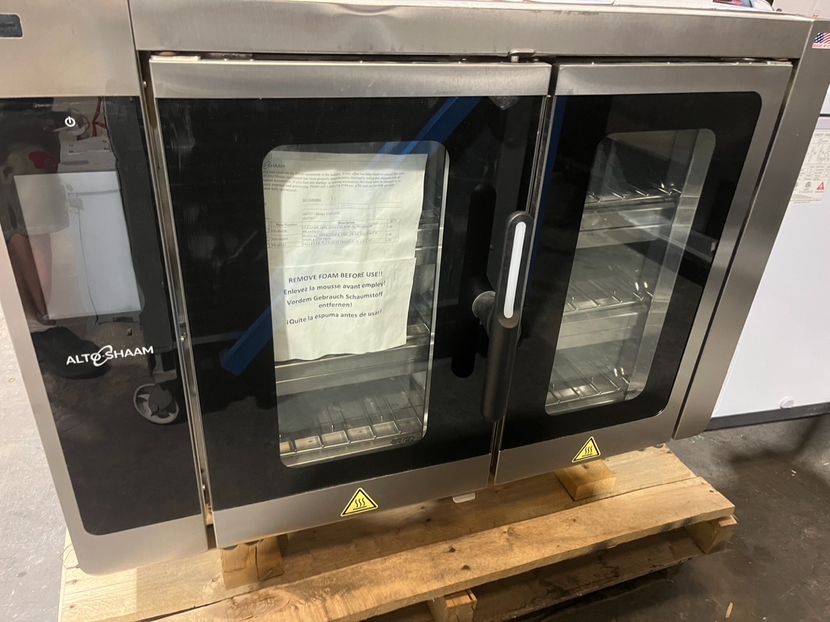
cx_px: 415
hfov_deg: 67.3
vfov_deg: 53.1
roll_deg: -4.1
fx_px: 623
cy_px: 311
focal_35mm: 26
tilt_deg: -28.9
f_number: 1.6
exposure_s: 1/41
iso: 500
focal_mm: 5.1
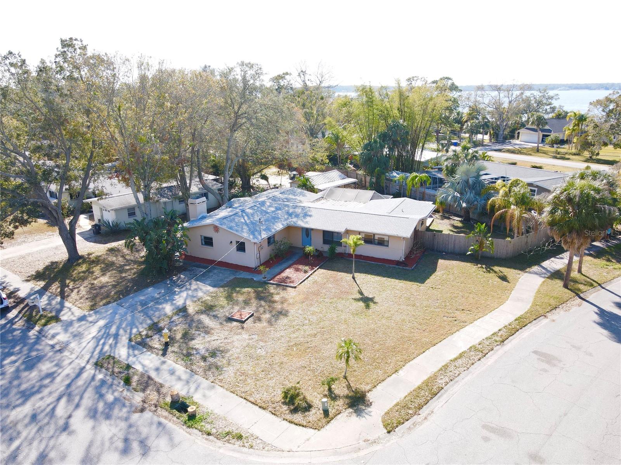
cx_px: 310
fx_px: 431
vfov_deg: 56.8
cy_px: 232
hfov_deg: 71.6
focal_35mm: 24
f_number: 2.8
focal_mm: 4.5
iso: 100
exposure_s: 1/250
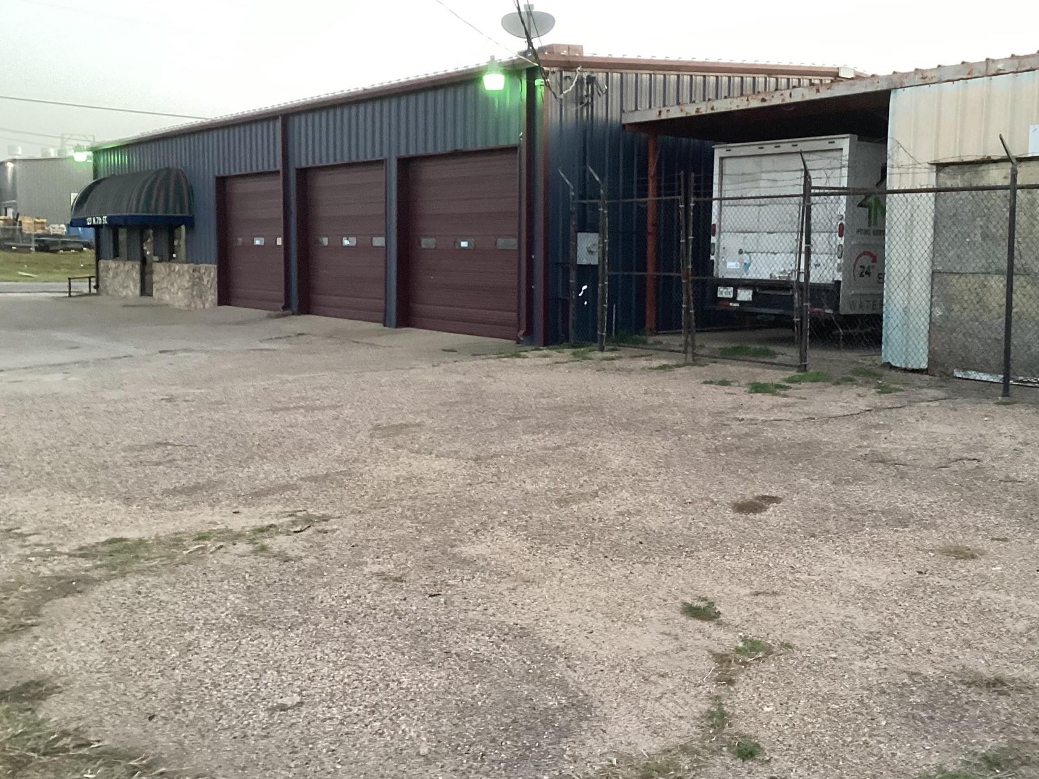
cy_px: 341
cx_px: 588
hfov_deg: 50.0
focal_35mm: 37
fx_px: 1111
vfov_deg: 38.6
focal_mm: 3.3
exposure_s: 1/60
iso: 200
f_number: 2.4
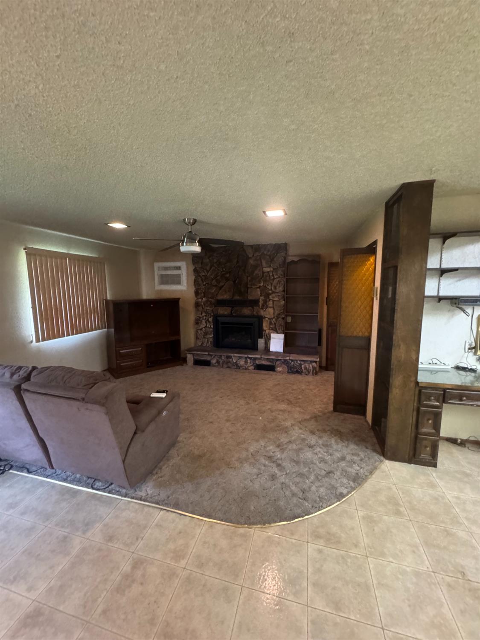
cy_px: 320
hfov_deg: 85.7
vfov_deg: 102.1
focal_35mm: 14
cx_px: 240
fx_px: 259
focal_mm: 2.22
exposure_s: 1/40
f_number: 2.2
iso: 1000
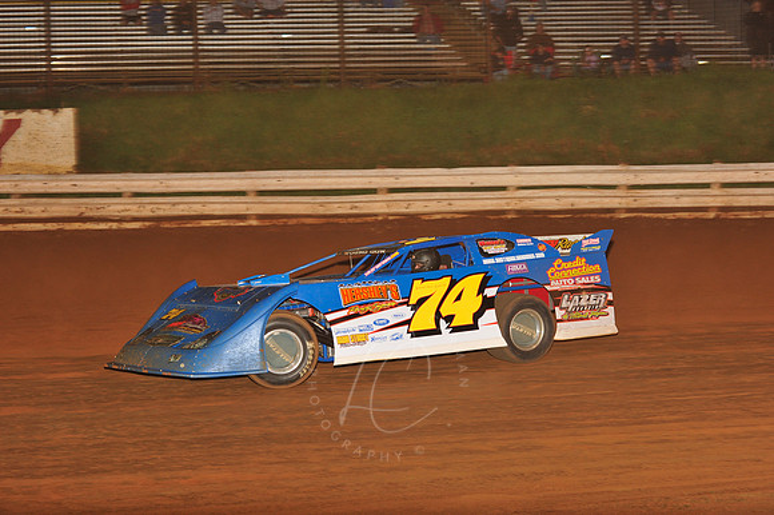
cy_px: 258
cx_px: 387
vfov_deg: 15.9
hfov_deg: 23.7
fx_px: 1848
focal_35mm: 86
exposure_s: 1/320
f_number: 6.3
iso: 800
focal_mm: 86
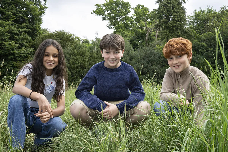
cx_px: 114
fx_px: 253
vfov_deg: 33.4
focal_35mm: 40
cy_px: 76
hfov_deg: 48.5
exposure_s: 1/160
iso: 400
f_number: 11
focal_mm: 40
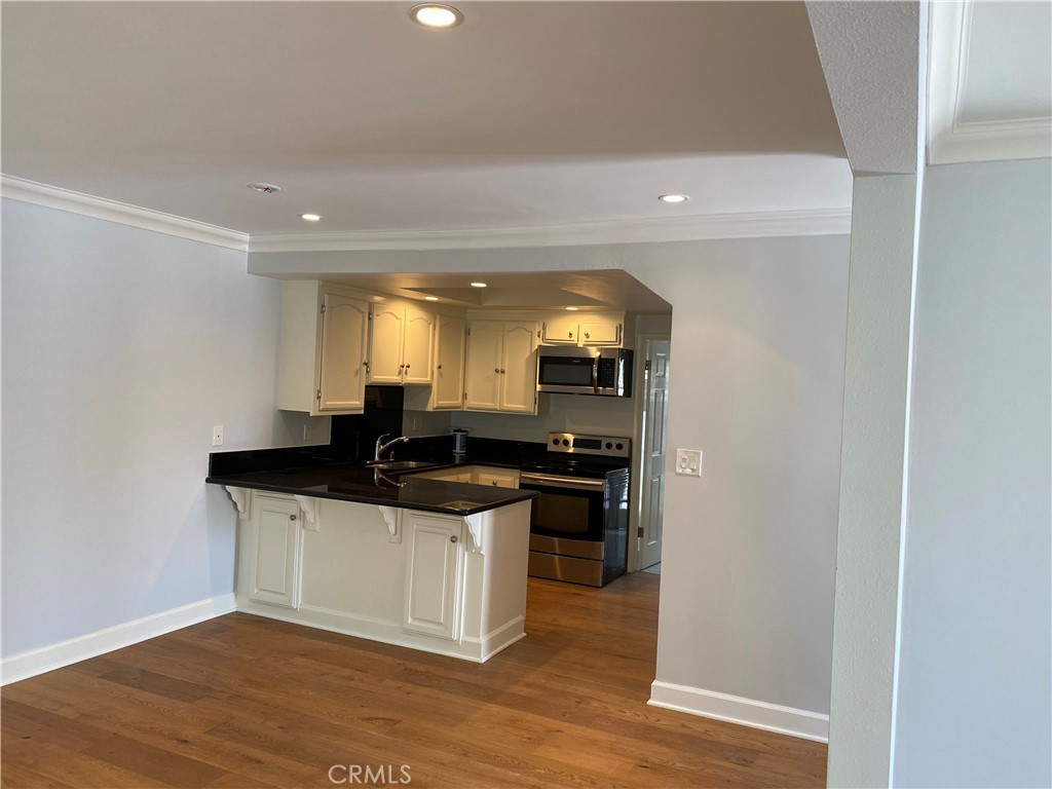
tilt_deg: -0.4
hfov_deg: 67.3
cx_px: 526
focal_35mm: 26
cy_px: 394
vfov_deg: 53.1
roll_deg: -3.8
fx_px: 790
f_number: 1.8
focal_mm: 4.25
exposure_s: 1/120
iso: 125
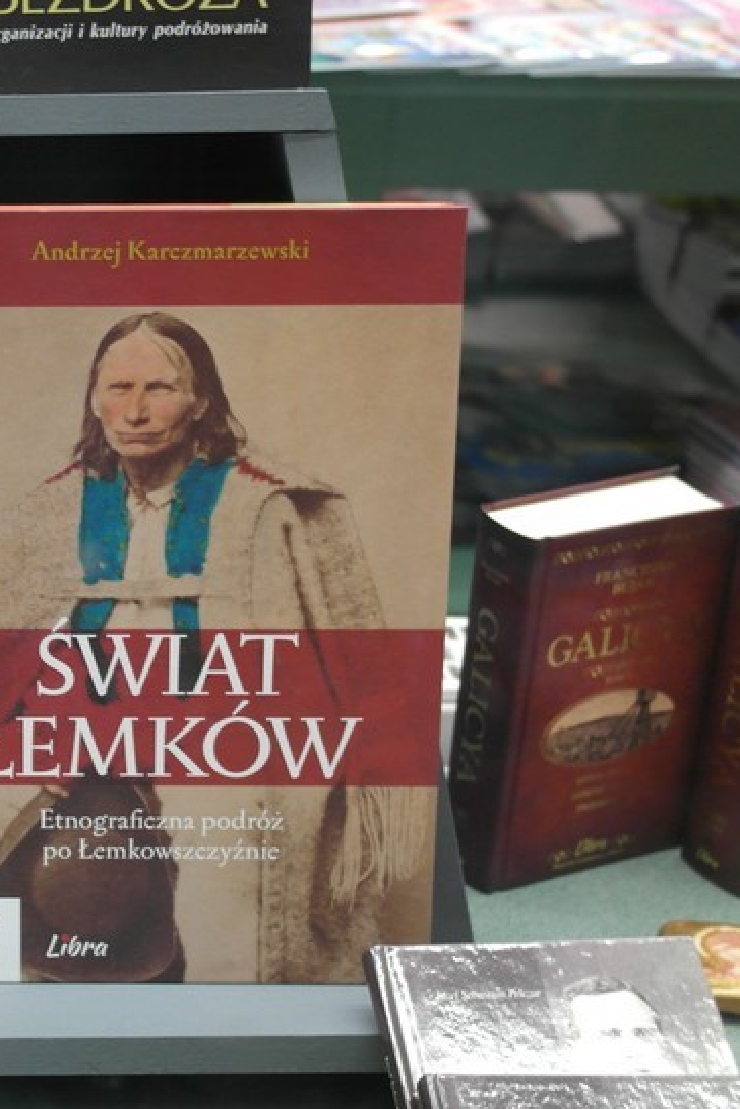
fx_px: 2032
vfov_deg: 30.5
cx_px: -57
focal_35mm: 66
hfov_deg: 19.8
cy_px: 580
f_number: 4
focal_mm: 26
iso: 800
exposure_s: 1/25
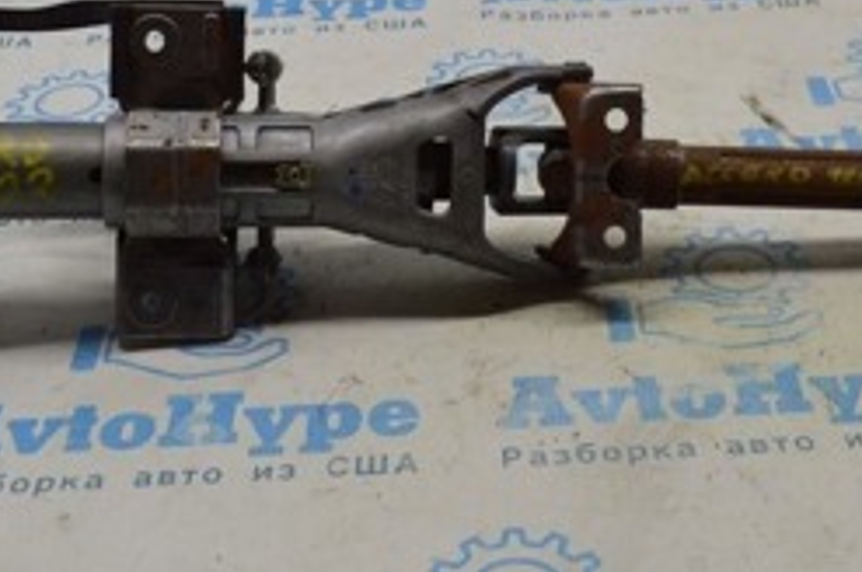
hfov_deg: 28.9
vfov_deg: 18.9
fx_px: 1674
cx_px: 433
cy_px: 2
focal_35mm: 70
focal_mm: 18
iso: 400
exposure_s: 1/100
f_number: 5
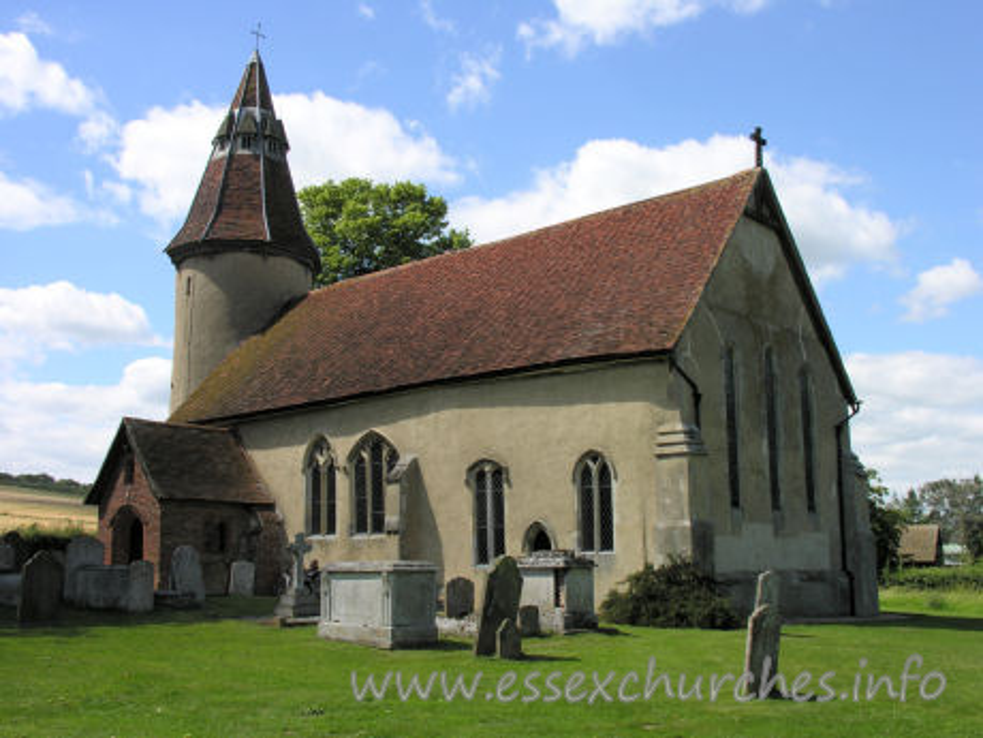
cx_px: 492
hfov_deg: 50.1
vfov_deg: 38.7
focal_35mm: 37
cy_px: 369
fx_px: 1051
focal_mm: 9.5
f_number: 6.3
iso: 50
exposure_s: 1/189
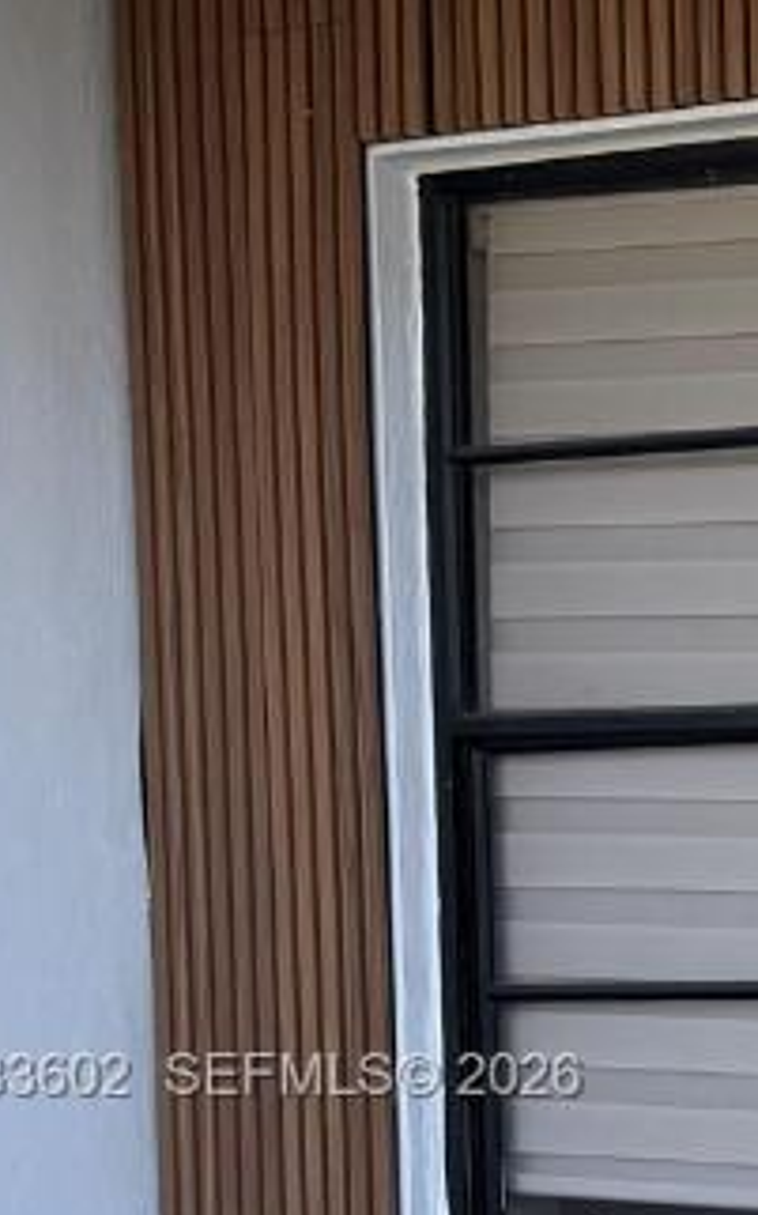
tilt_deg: -4.1
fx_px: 2680
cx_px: 1761
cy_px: 1079
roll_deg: +1.3
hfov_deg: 12.8
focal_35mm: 81
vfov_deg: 24.8
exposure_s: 1/385
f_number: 1.78
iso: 80
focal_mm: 6.76
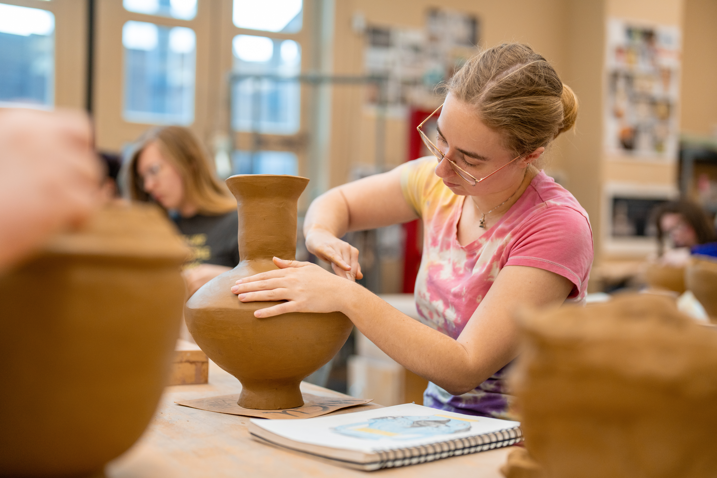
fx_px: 996
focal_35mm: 50
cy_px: 239
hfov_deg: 39.6
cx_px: 358
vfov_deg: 27.0
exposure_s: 1/400
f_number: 1.8
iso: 800
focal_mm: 50
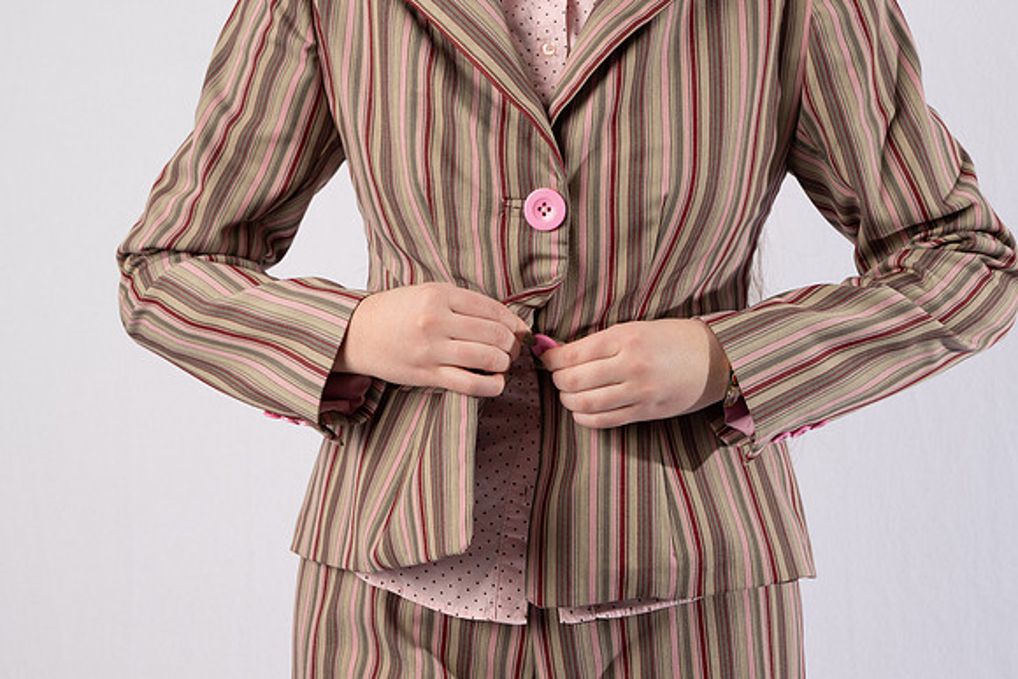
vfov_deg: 19.5
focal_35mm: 70
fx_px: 1980
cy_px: 340
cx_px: 509
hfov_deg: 28.8
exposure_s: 1/125
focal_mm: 70
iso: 100
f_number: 8
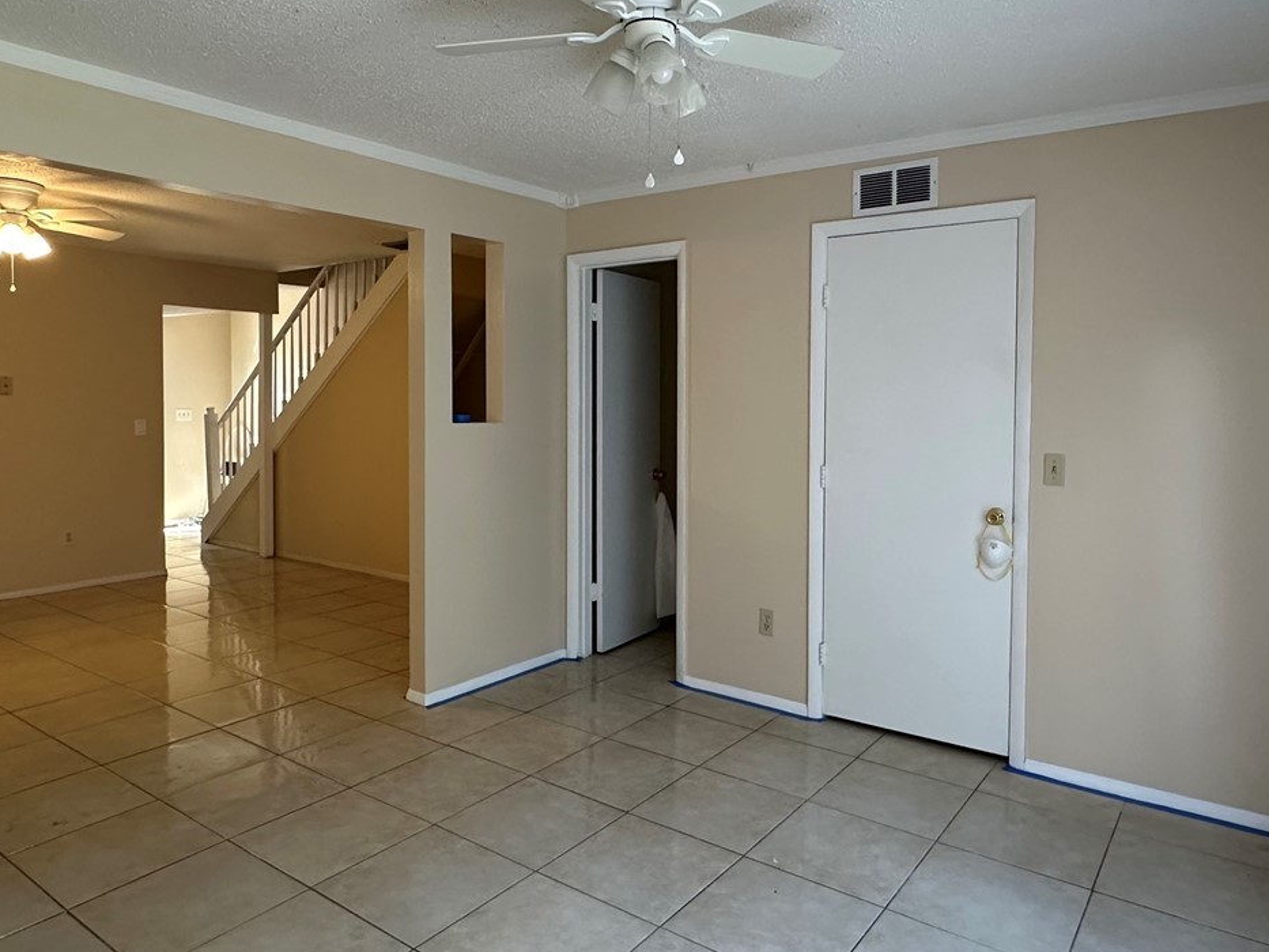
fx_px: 880
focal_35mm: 24
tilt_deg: -1.8
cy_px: 418
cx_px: 645
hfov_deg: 71.6
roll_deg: -1.0
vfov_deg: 56.7
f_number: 2.2
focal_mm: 2.22
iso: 250
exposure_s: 1/99
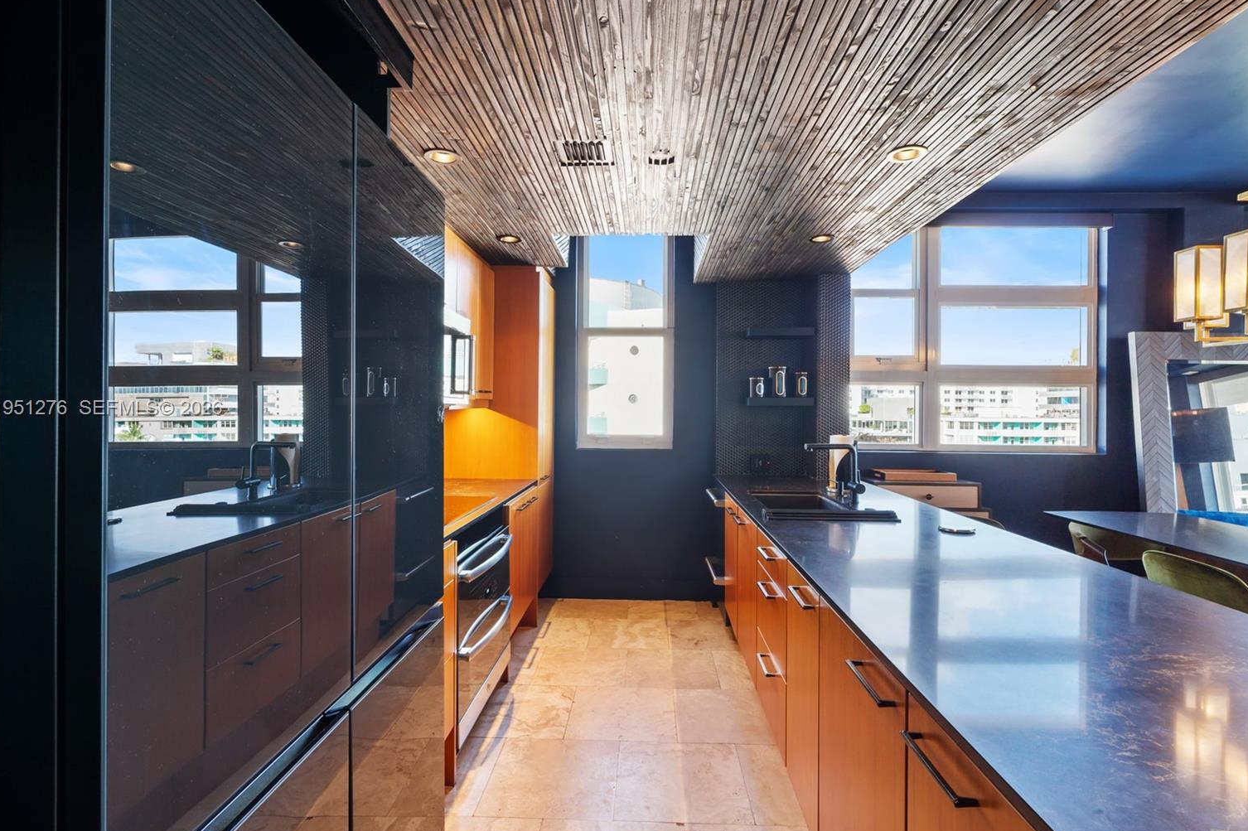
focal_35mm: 17
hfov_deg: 93.3
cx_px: 627
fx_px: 589
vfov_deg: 70.4
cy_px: 409
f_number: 13
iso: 250
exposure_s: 1/2.5
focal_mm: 16
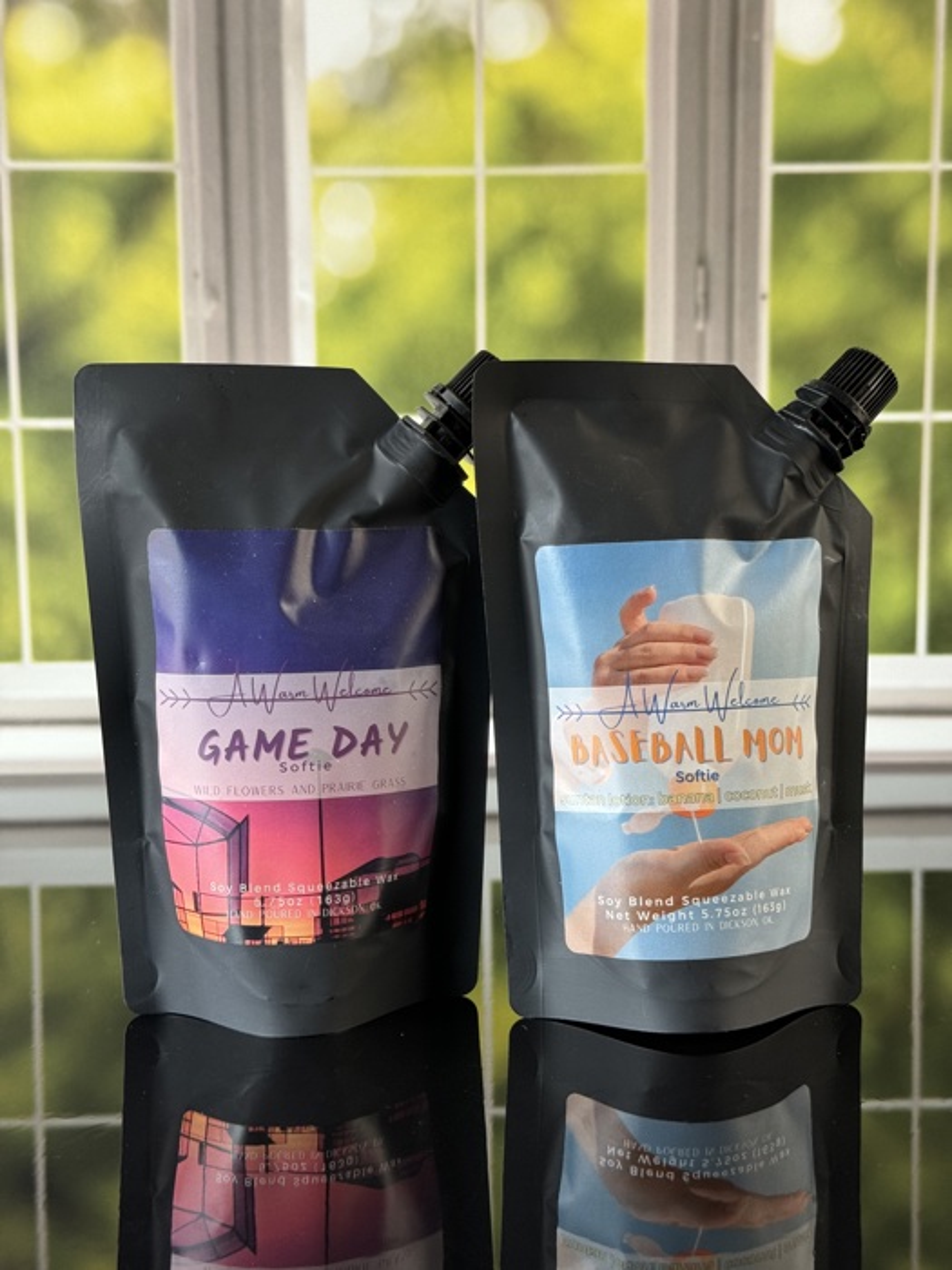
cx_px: 476
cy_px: 635
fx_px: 1760
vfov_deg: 39.7
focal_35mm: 48
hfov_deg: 30.3
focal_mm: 6.86
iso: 200
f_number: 1.78
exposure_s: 1/60
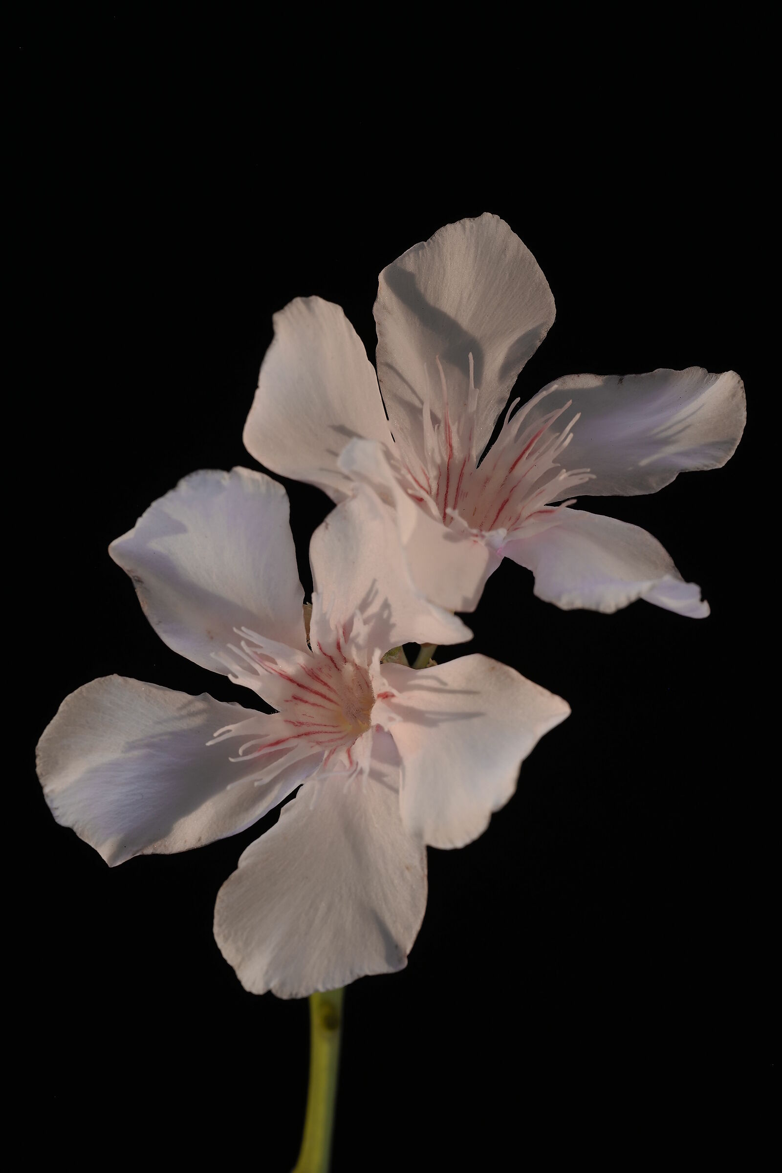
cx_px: 391
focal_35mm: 70
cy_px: 586
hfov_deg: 19.5
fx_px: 2281
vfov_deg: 28.8
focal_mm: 70
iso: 400
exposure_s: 1/3
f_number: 13
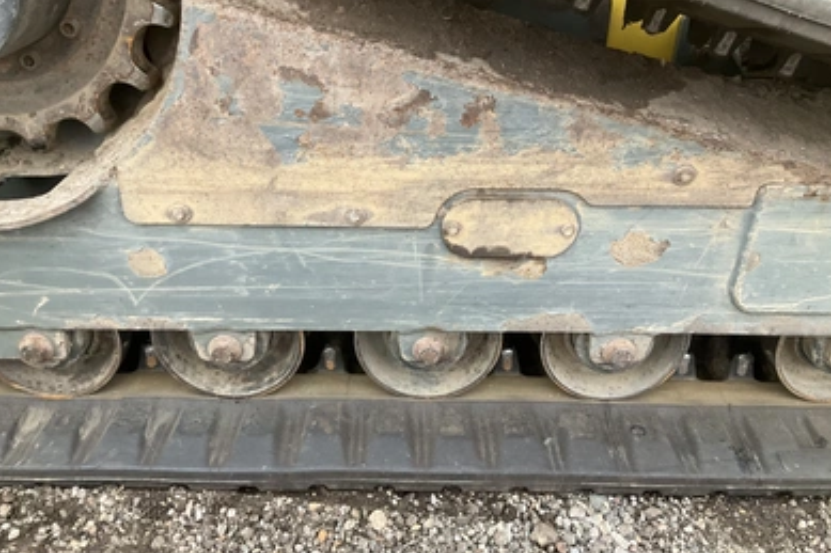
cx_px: 419
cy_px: 267
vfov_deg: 42.3
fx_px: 715
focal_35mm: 31
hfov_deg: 60.3
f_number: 1.8
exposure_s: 1/60
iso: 80
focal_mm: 3
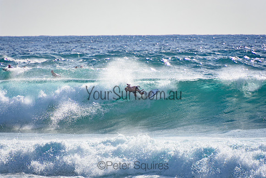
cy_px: 89
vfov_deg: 2.3
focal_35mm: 600
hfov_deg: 3.4
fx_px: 4434
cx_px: 133
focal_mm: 400
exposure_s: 1/2000
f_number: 5.6
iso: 250
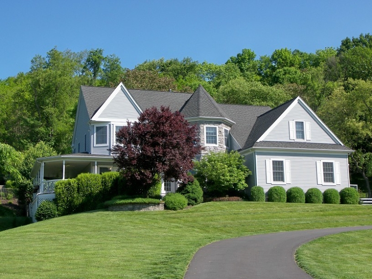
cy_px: 140
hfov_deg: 34.9
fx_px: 591
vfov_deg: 26.6
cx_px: 186
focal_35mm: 55
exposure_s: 1/500
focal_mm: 11.5
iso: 50
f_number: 3.6
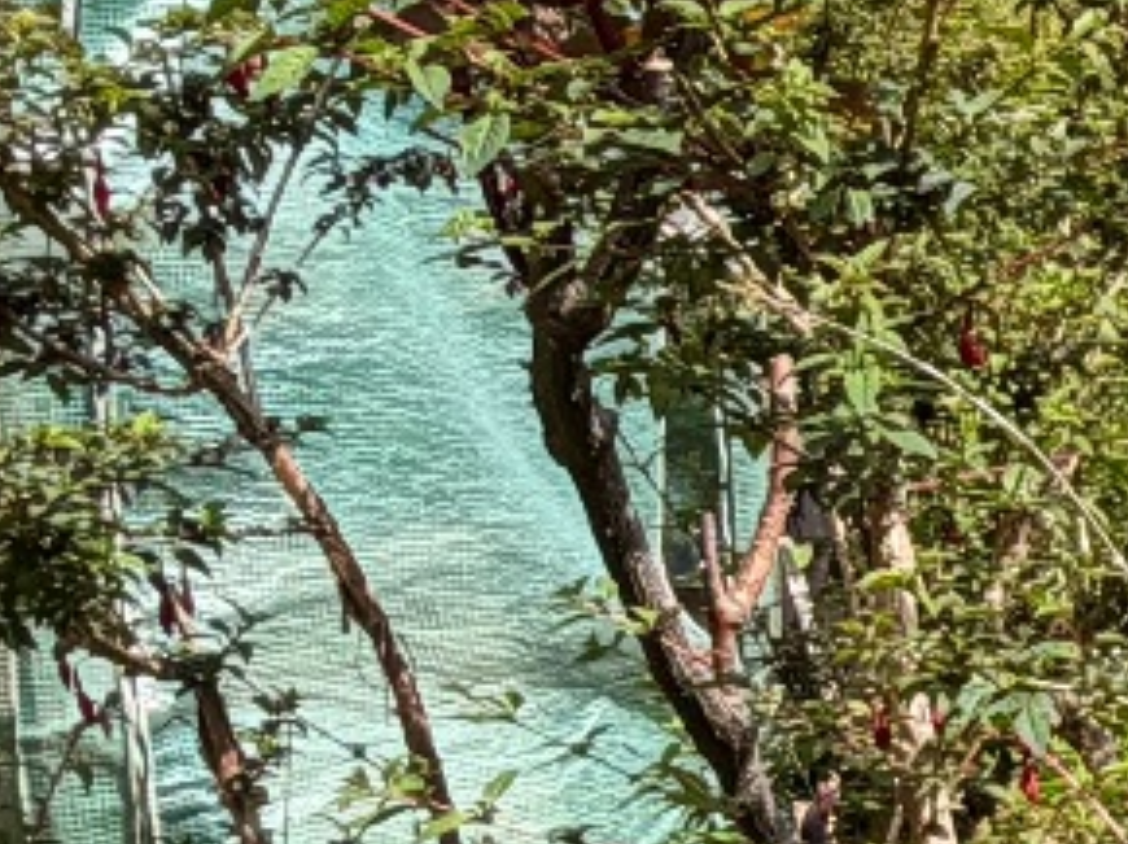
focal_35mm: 99
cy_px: 502
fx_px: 3223
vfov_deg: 14.9
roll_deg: +1.6
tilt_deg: -8.9
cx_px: 2268
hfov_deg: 15.7
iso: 40
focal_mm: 2.22
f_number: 2.2
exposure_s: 1/559
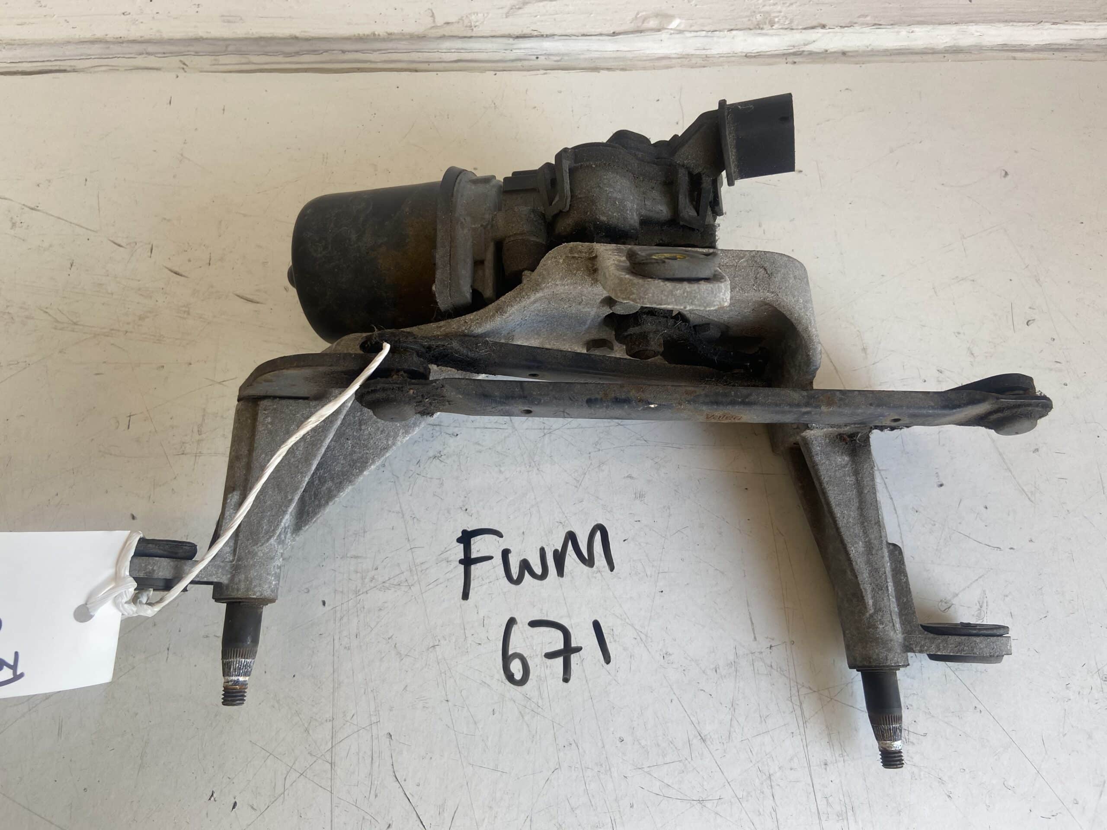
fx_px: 831
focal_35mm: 26
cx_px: 554
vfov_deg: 53.1
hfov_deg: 67.3
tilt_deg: -68.7
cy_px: 415
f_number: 1.8
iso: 32
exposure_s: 1/116
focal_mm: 4.25
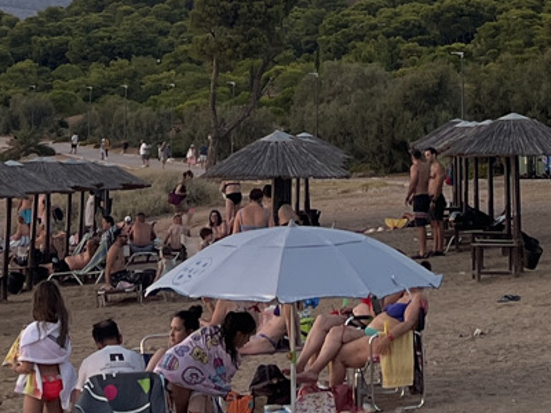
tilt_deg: +16.0
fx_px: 2069
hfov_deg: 15.1
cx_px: 410
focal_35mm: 130
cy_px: -441
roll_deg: +0.1
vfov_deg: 10.4
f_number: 1.6
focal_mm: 5.1
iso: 50
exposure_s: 1/352
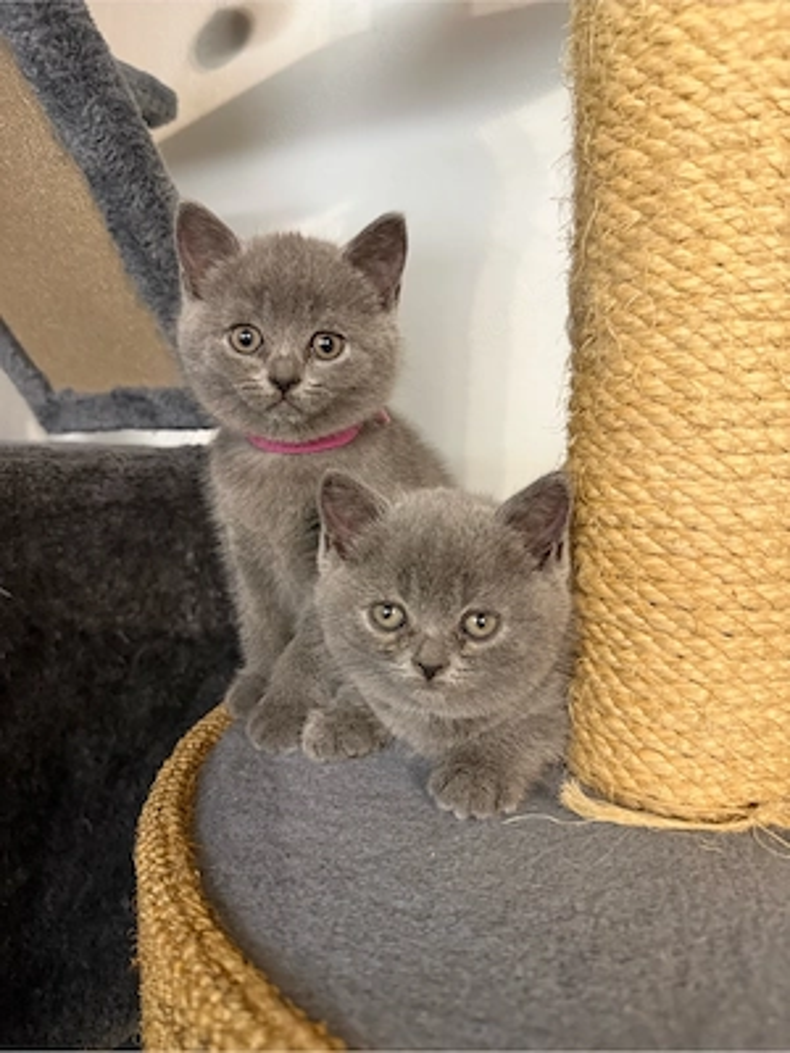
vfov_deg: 71.6
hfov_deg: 56.8
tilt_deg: -6.2
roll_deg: -1.8
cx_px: 395
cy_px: 526
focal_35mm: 24
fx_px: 730
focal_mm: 6.76
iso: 640
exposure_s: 1/33
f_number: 1.78
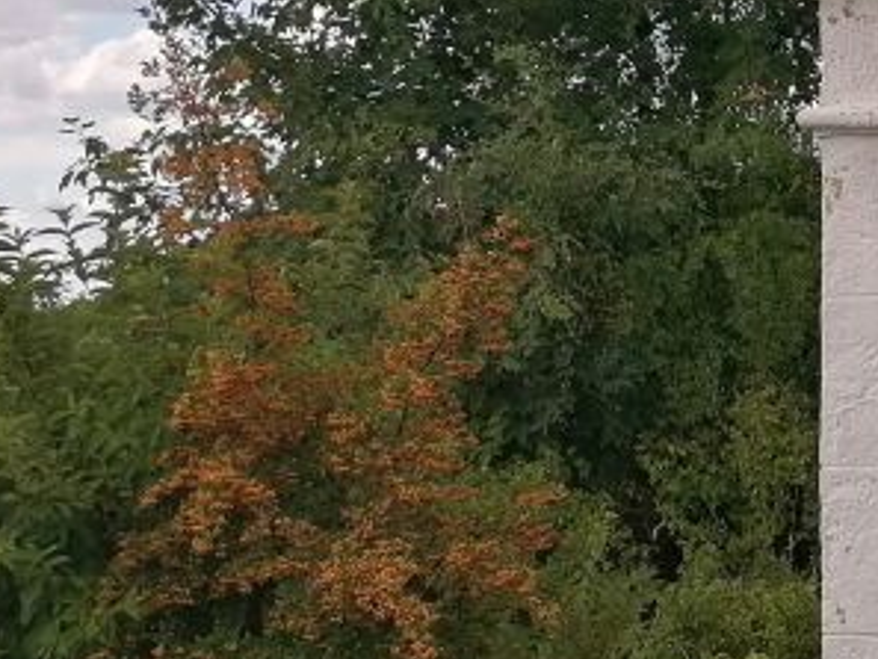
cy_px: 133
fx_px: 2766
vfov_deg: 13.5
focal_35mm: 109
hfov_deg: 16.0
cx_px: 1452
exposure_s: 1/1242
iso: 50
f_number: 1.8
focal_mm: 4.75
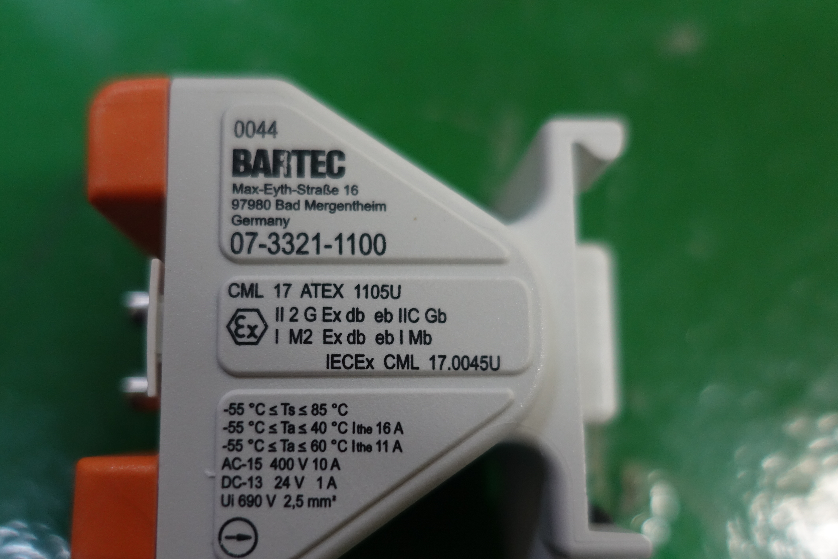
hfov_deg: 60.1
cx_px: 366
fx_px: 722
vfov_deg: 42.0
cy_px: 352
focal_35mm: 31
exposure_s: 1/30
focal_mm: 8.8
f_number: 1.8
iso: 500
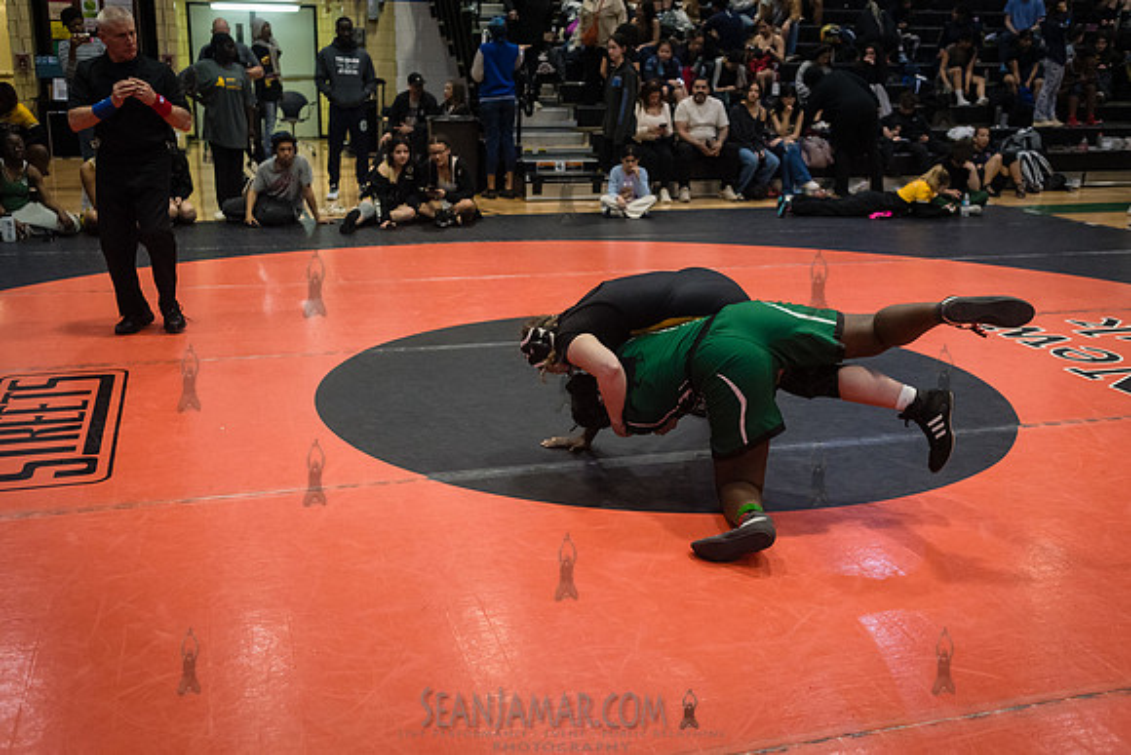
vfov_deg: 36.0
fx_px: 1163
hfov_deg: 51.9
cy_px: 378
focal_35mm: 37
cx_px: 584
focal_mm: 35
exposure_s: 1/800
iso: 5000
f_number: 3.2
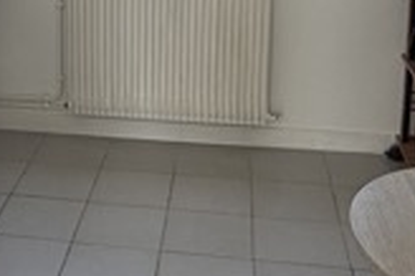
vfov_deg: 18.5
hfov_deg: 27.5
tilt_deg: -10.3
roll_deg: +2.2
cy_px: -18
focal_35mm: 71
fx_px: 818
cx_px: 48
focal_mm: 2.22
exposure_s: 1/109
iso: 64
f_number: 2.2
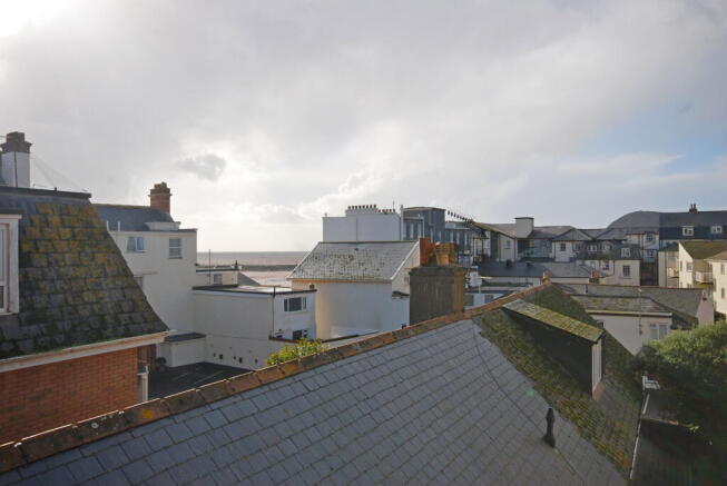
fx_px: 607
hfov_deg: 61.9
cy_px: 243
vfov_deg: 43.7
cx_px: 364
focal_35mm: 30
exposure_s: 1/200
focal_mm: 20
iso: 100
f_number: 10
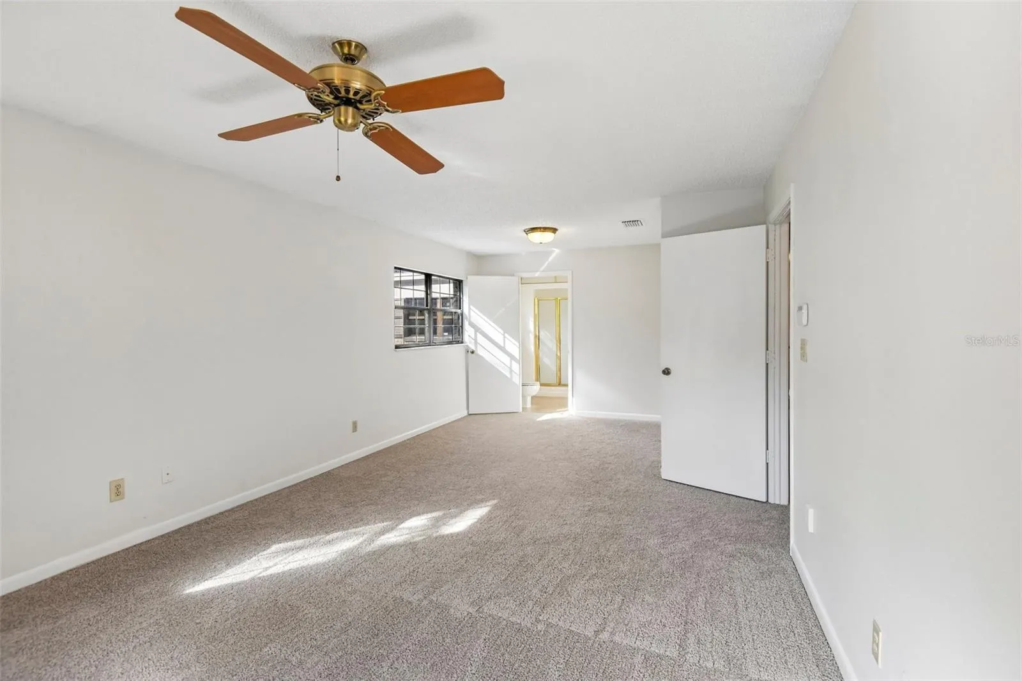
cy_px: 340
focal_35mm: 16
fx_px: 454
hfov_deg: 96.7
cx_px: 511
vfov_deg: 73.7
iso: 400
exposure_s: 1/80
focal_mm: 16
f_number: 8
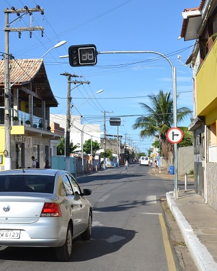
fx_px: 514
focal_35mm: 64
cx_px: 55
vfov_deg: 29.6
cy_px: 136
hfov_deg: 23.6
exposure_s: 1/320
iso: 800
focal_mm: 30
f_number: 18
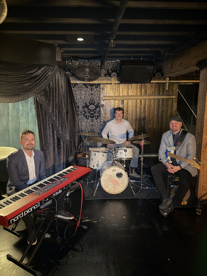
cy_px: 138
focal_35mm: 24
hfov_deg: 56.8
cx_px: 104
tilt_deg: -10.7
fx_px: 191
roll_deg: +0.2
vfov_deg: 71.6
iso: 2000
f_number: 1.78
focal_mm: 6.76
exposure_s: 1/15
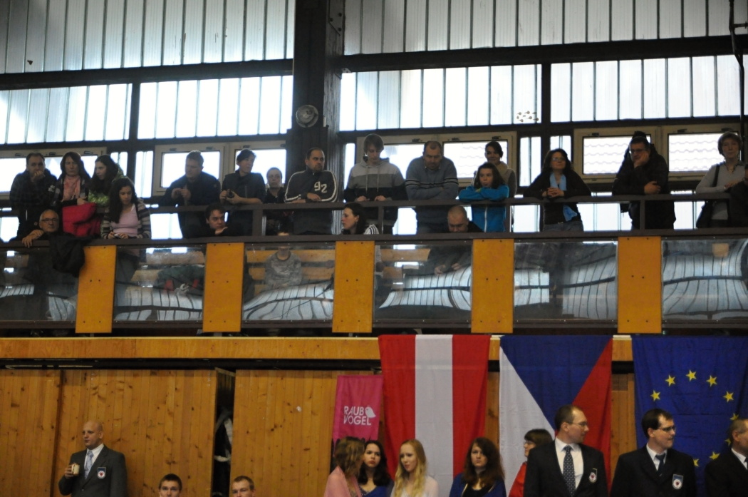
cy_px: 248
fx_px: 1401
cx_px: 374
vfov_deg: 20.1
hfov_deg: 29.9
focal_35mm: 68
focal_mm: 45
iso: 3200
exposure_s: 1/800
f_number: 2.8
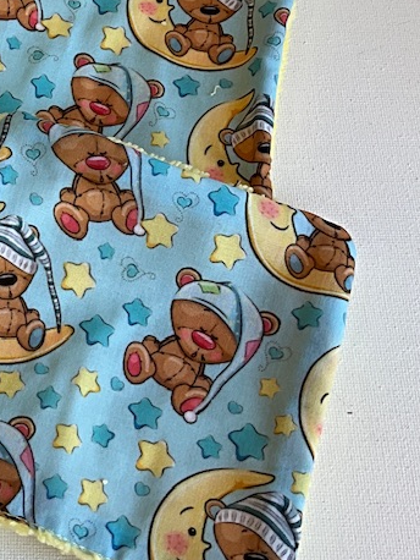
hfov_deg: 17.2
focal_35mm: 81
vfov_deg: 23.3
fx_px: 1309
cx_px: -112
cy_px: 33
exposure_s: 1/100
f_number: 1.8
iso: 20
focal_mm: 3
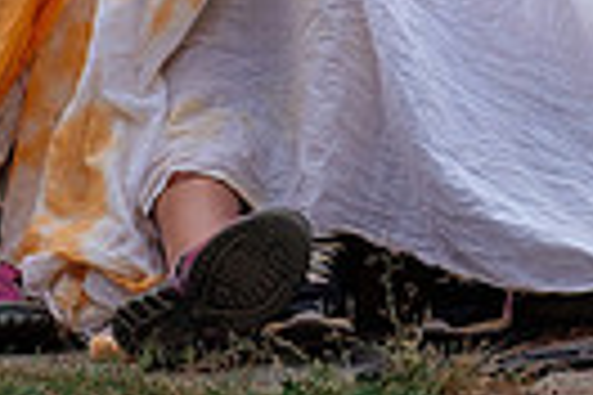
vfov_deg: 4.4
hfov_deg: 6.7
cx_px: 521
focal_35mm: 307
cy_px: -357
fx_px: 5057
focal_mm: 42.7
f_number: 4
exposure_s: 1/250
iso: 800
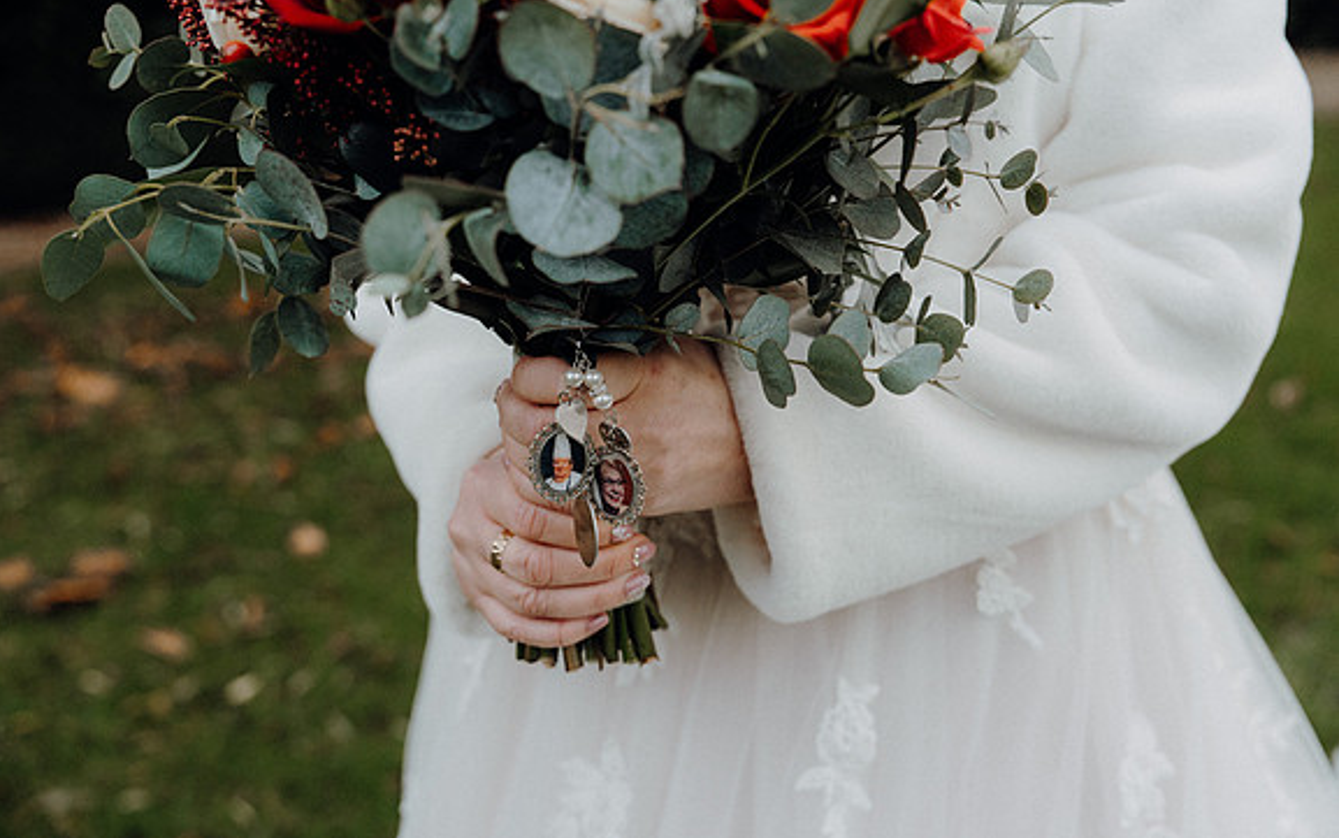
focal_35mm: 42
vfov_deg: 30.6
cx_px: 668
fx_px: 1533
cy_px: 393
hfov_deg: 47.2
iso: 1600
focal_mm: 41
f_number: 3.5
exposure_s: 1/250
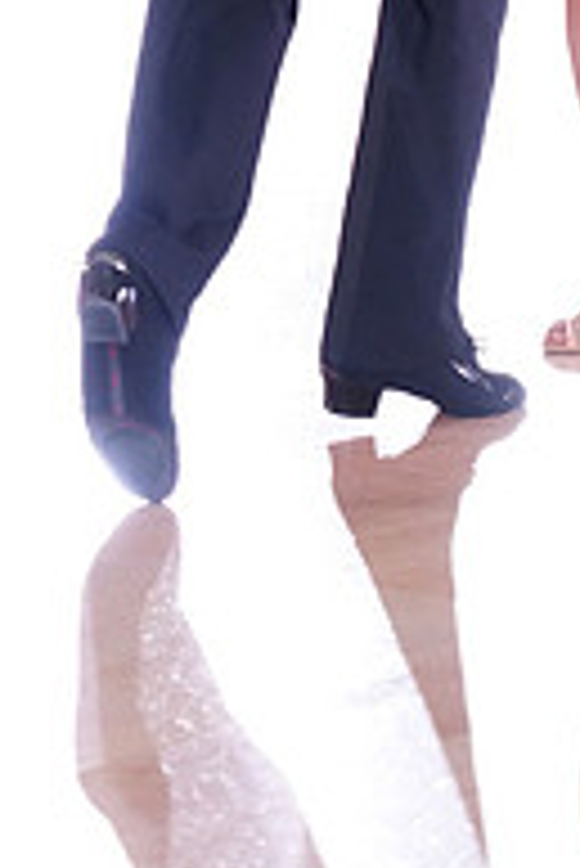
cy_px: -288
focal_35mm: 315
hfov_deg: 4.4
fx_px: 7598
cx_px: 632
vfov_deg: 6.5
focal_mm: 105
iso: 3200
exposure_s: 1/250
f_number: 4
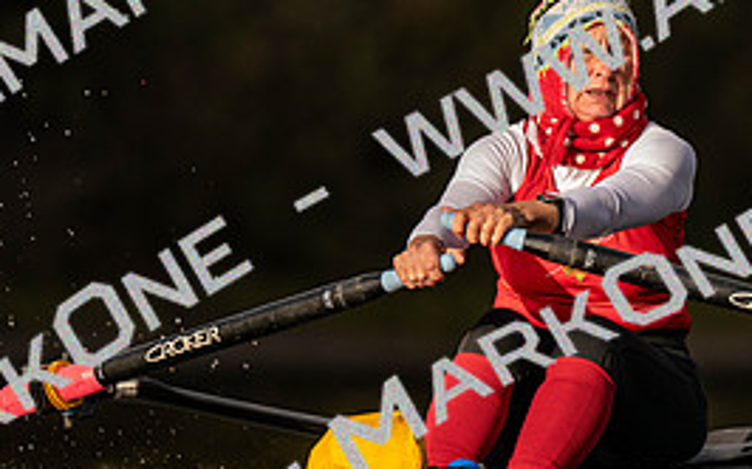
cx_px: 724
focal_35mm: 1332
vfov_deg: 1.0
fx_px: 27287
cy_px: 185
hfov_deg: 1.6
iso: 360
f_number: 4
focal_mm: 600
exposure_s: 1/2500
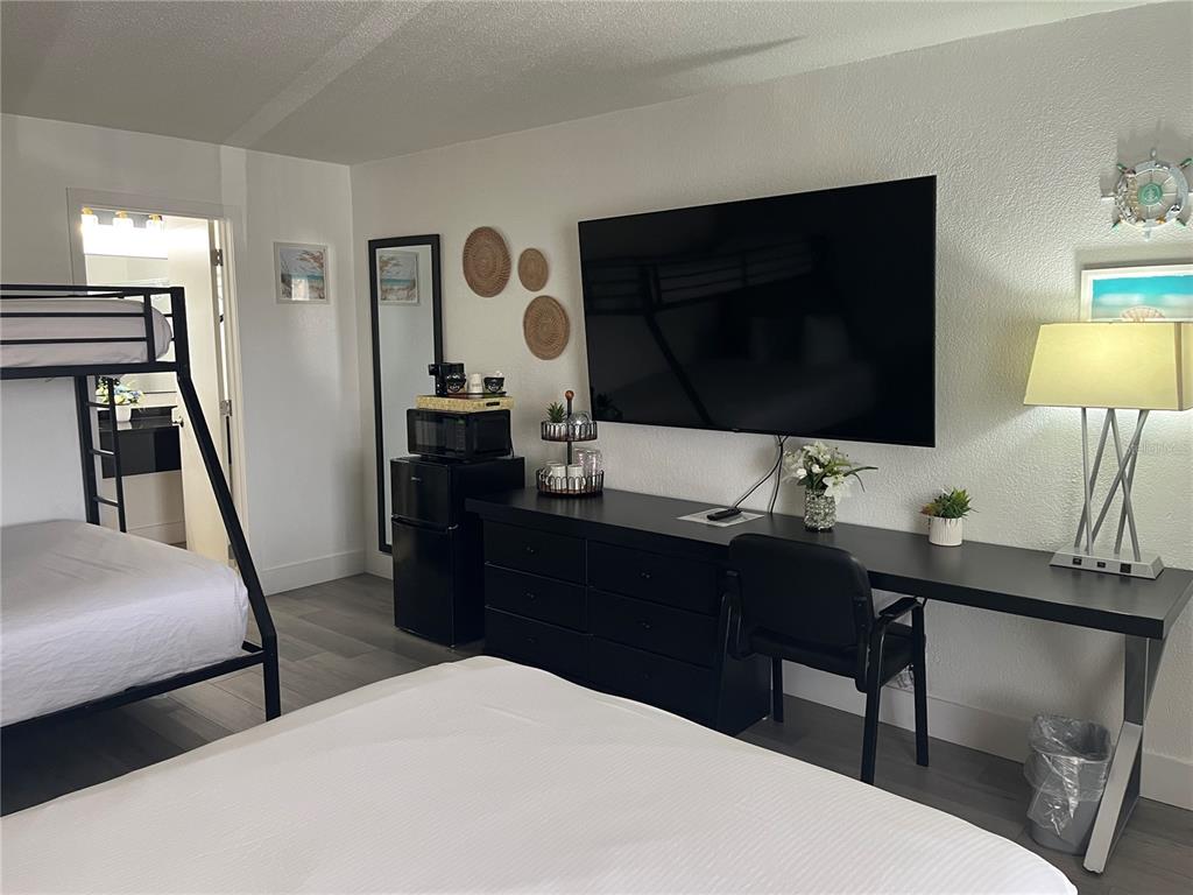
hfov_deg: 67.3
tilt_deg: -7.3
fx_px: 896
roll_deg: +1.0
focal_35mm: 26
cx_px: 596
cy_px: 448
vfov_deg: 53.1
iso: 160
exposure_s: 1/60
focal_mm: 5.1
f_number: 1.6
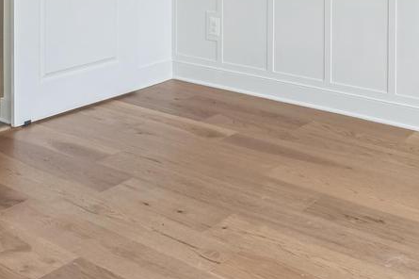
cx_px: 299
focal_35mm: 55
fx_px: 640
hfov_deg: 35.7
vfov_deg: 21.7
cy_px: -103
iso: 320
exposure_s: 1/80
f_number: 10
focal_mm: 17
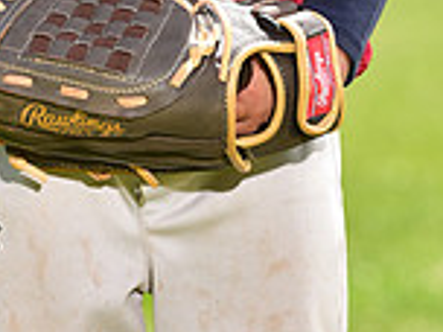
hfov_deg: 3.8
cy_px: -323
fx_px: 6591
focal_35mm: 515
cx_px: 200
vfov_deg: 2.9
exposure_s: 1/200
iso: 80
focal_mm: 140
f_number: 5
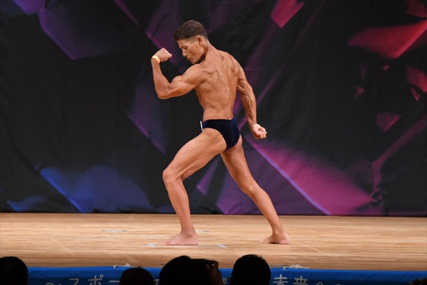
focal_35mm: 285
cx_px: 214
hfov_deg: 7.2
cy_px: 142
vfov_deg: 4.8
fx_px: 3379
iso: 3200
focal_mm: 190
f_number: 5.6
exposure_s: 1/400
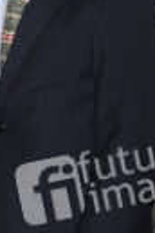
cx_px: -55
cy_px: 92
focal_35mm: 280
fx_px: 1808
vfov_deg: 7.4
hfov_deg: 4.9
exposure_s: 1/250
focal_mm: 90
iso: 800
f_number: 5.3
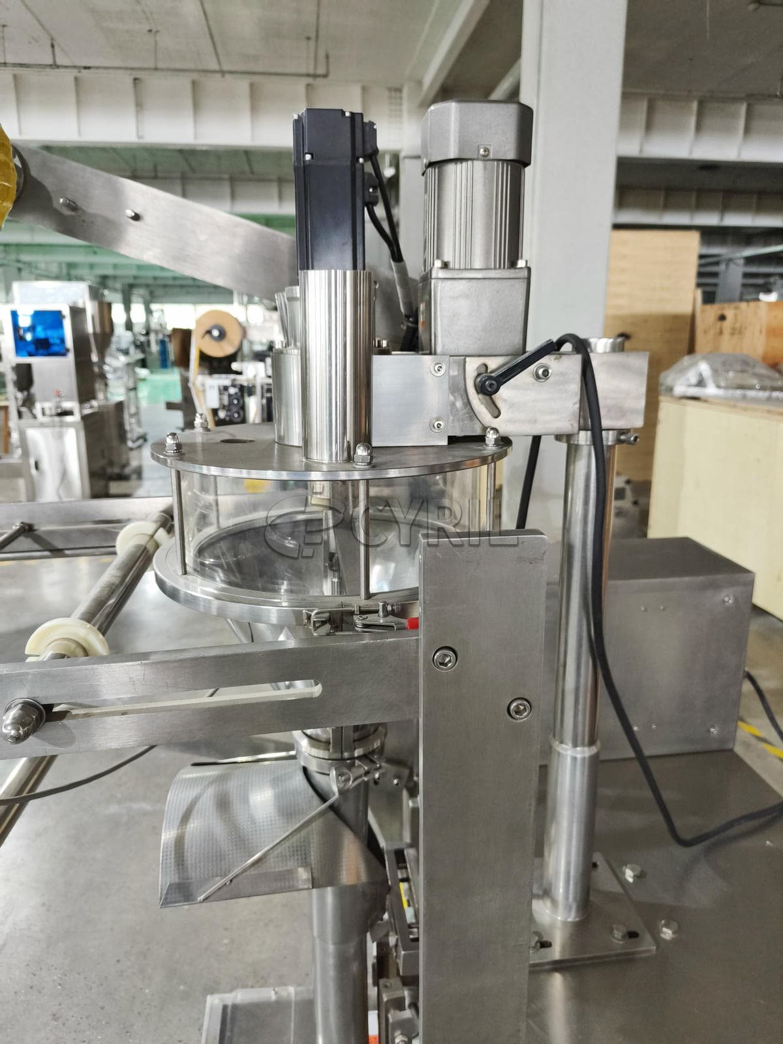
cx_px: 392
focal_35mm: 23
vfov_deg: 73.9
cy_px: 522
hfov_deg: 58.9
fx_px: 694
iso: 1000
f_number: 1.88
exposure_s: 1/36
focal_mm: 5.56
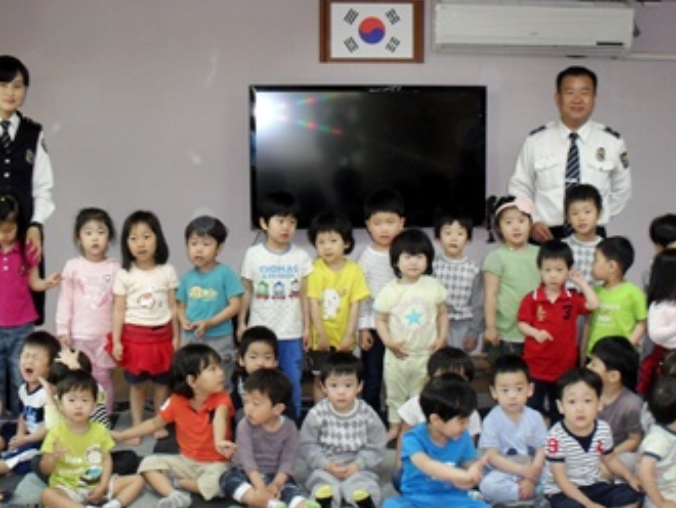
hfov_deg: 36.1
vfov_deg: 27.6
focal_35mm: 53
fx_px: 1036
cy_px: 257
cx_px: 385
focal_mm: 6.3
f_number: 3.2
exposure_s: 1/45
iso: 200
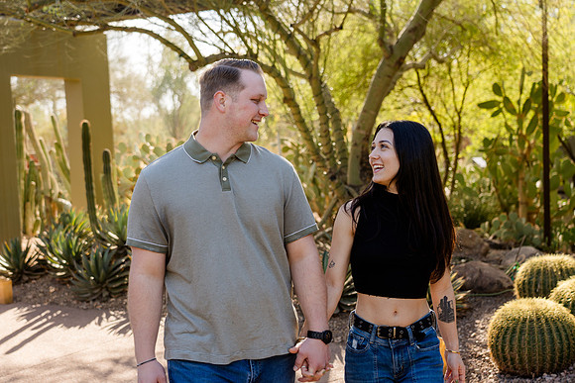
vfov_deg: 28.1
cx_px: 288
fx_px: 767
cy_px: 192
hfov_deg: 41.1
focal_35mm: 48
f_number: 4
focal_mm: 48
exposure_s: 1/200
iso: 160
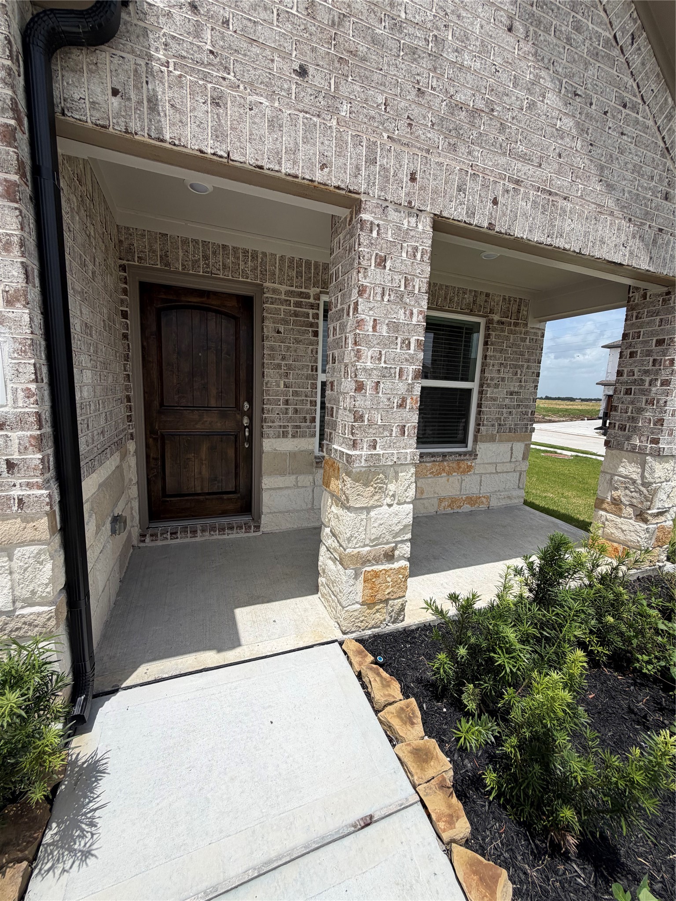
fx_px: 365
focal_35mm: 14
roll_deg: -2.0
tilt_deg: -9.2
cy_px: 450
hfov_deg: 85.7
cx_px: 338
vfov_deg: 102.1
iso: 25
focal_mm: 2.22
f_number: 2.2
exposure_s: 1/1339
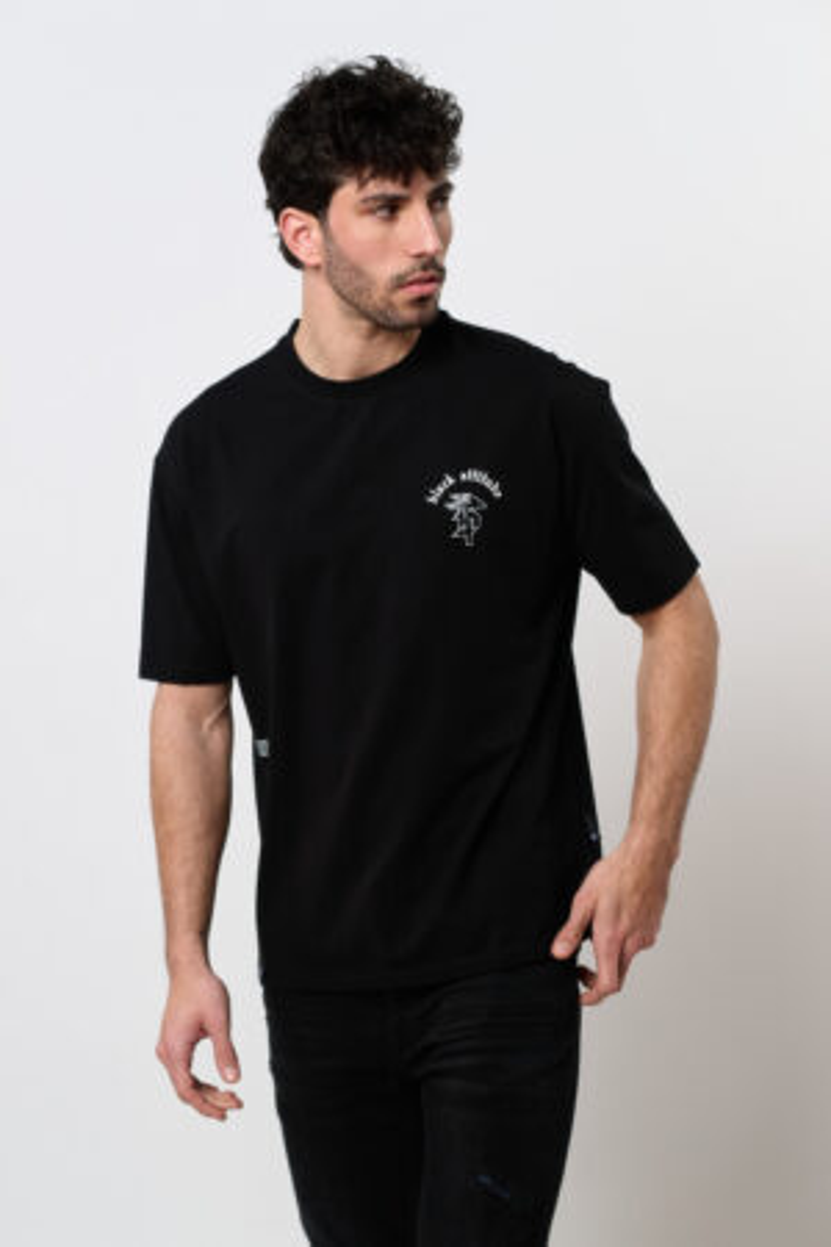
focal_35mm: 85
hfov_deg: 16.1
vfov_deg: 23.9
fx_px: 2943
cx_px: 416
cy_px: 624
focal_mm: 85
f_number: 4
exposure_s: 1/200
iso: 320
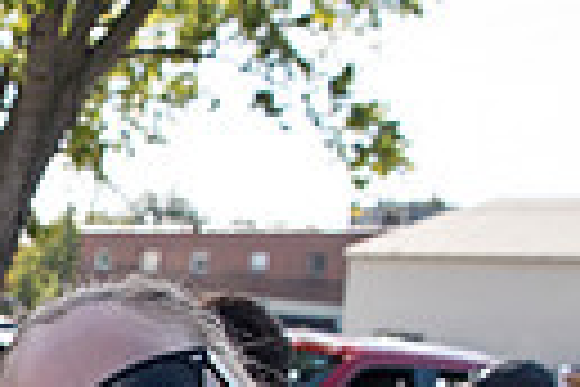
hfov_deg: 16.9
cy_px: 610
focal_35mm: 108
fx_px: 1740
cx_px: -333
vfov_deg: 12.0
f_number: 4.5
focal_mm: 24
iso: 250
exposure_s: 1/640
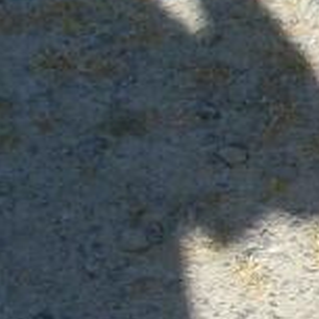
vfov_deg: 7.4
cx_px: 830
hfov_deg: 6.9
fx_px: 2461
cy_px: 202
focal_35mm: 236
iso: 80
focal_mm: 5.7
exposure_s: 1/125
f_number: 8.8
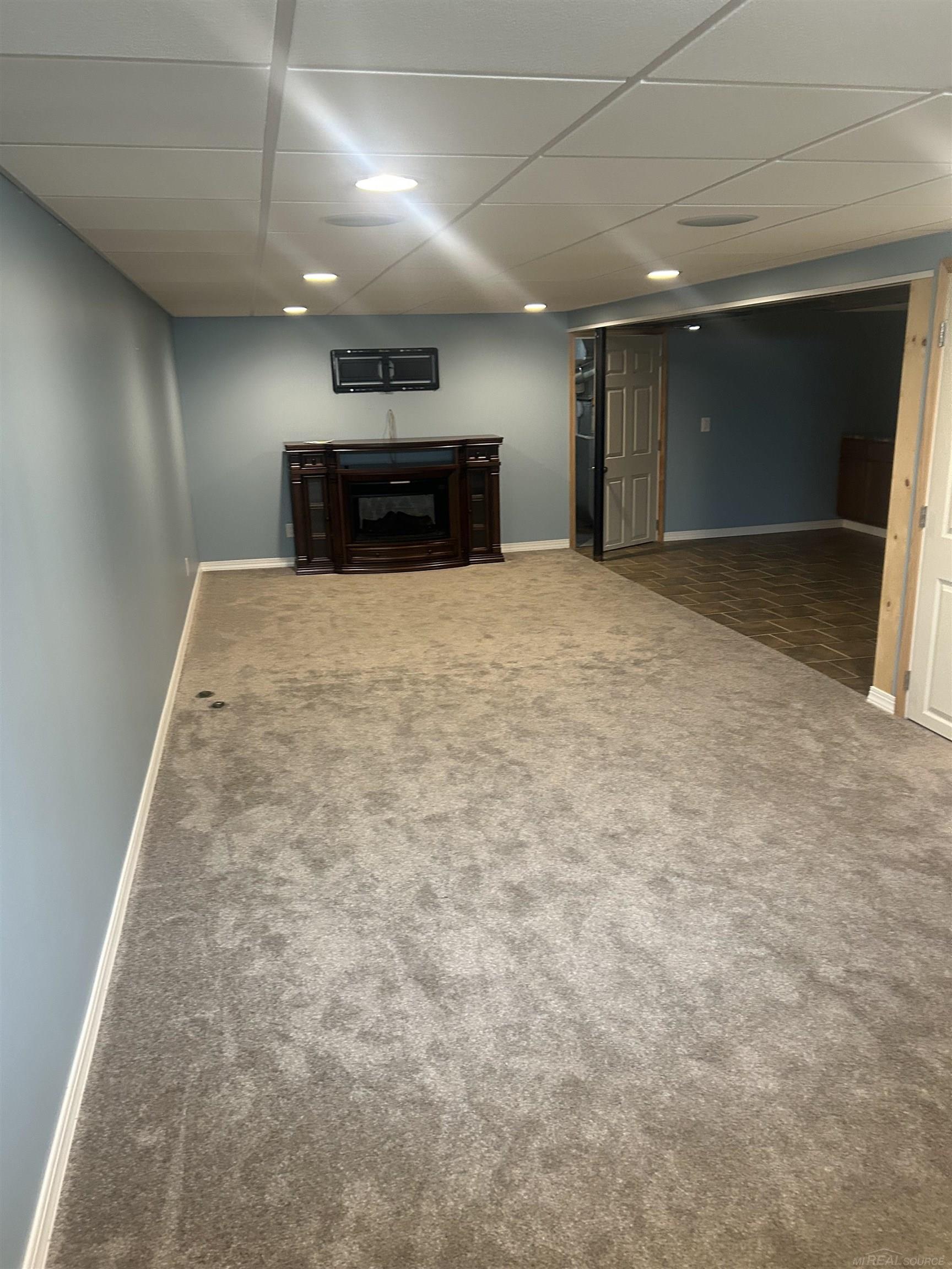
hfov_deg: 53.1
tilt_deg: -15.6
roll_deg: +0.5
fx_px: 953
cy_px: 634
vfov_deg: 67.3
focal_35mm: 26
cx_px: 476
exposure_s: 1/60
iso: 320
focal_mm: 5.7
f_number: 1.5
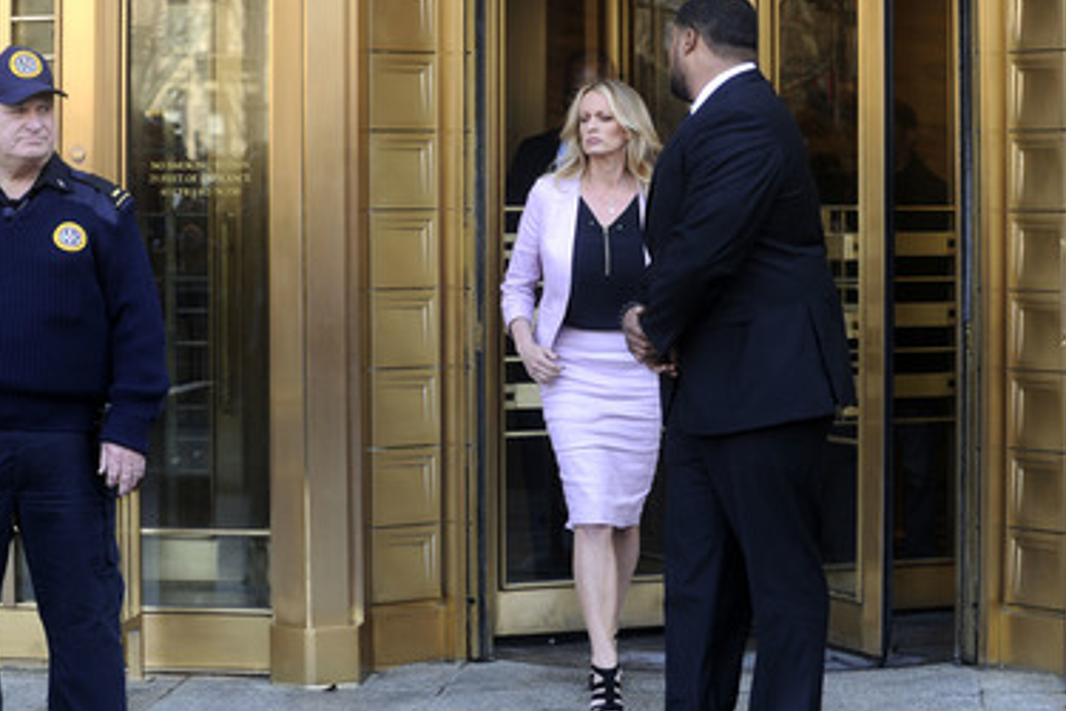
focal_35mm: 96
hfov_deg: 21.2
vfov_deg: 14.3
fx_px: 2842
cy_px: 347
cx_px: 551
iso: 640
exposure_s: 1/250
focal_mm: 80
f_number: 7.1
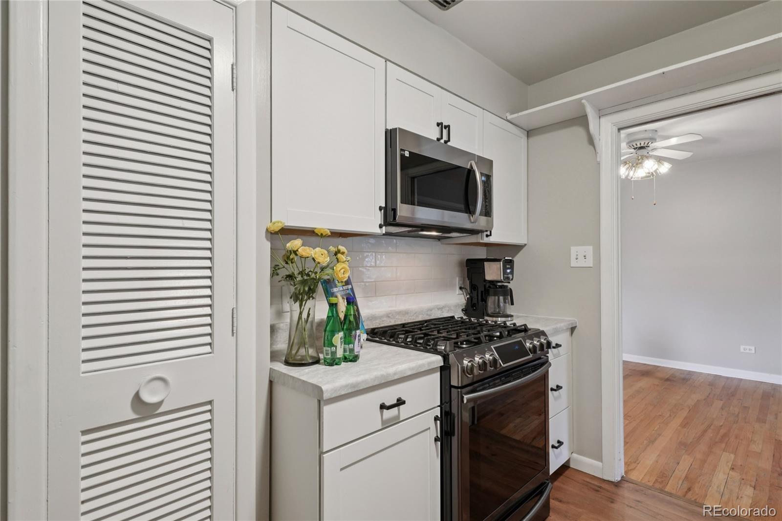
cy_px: 260
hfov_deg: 95.0
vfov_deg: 72.0
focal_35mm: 16
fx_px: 358
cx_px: 391
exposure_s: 1/15
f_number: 8
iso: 800
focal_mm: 11
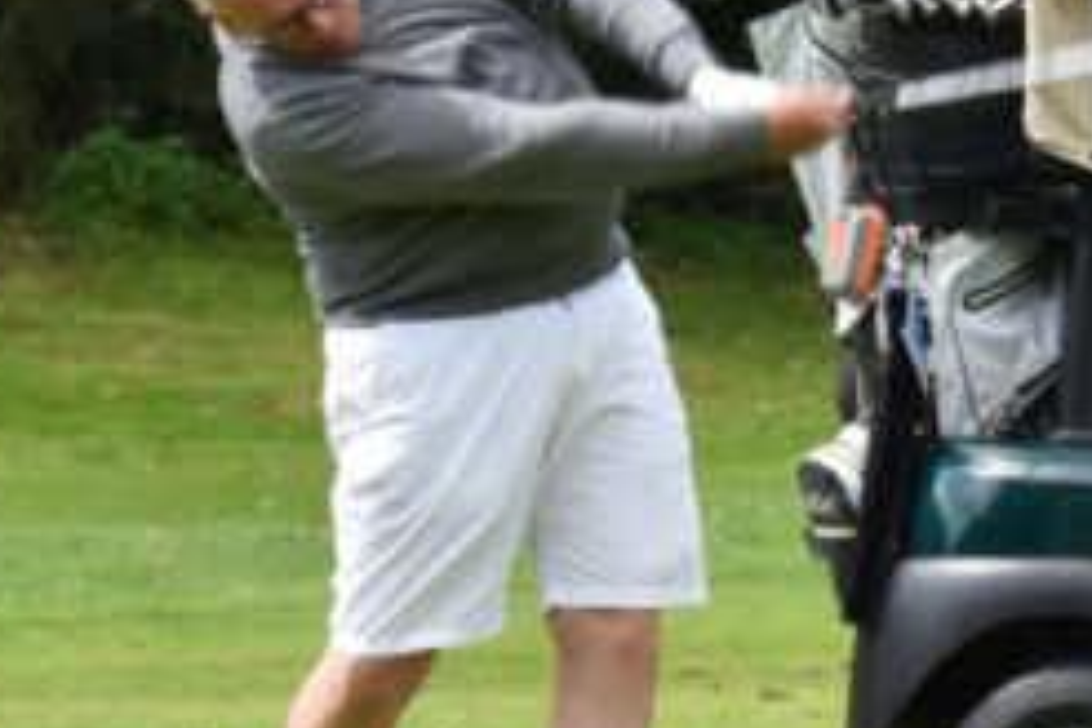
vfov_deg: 2.8
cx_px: 1141
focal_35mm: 499
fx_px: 15135
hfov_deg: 4.1
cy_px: 317
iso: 200
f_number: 9
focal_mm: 80
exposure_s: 1/320
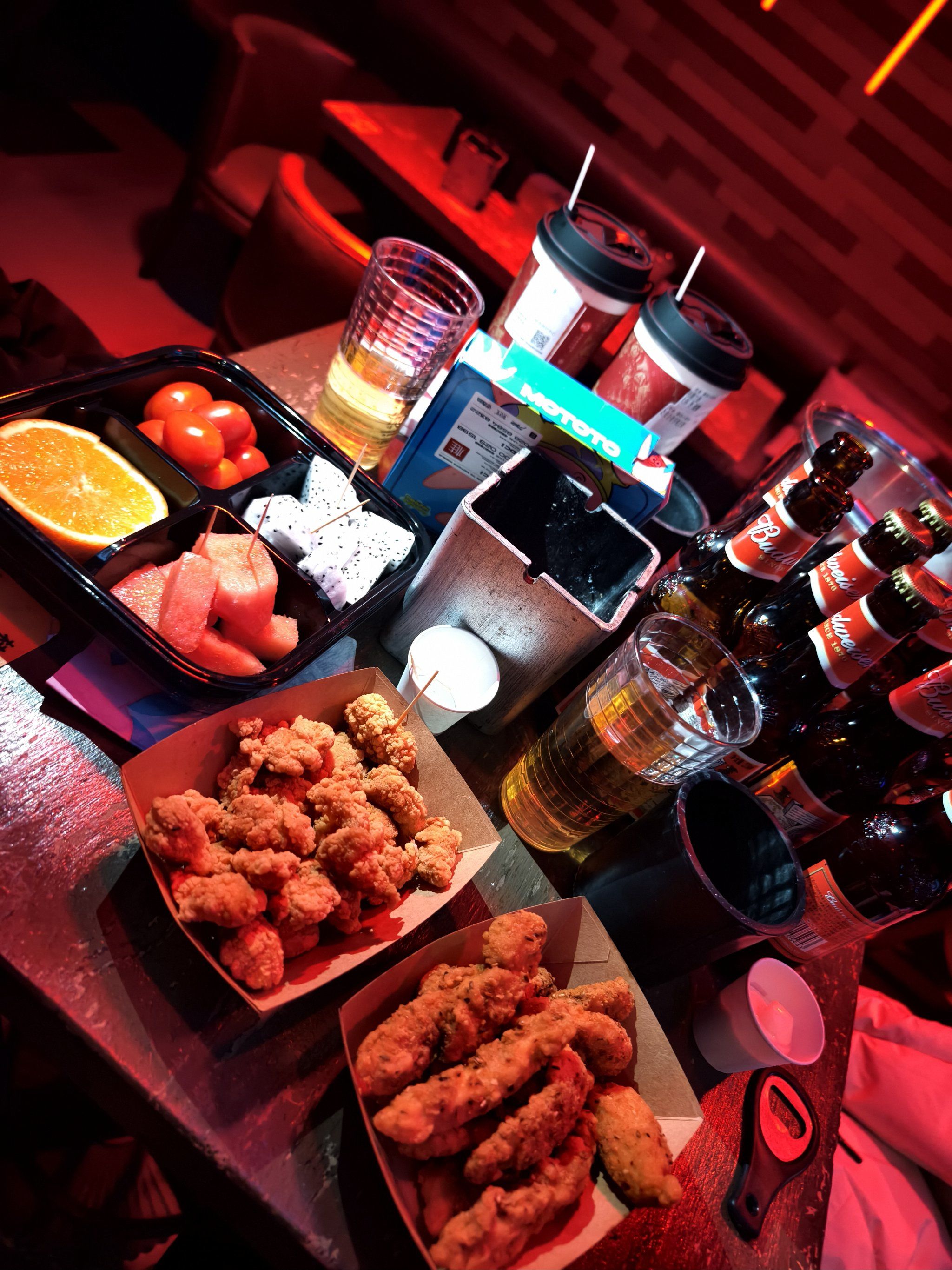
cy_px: 635
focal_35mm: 23
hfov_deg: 58.9
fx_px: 843
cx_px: 476
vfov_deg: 73.9
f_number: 1.75
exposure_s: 1/6.67
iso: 1330
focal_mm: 8.67
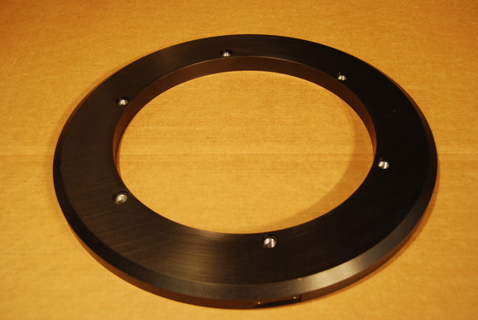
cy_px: 160
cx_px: 239
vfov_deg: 34.3
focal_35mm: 39
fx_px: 519
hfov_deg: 49.5
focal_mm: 26
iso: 200
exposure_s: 1/50
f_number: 4.2
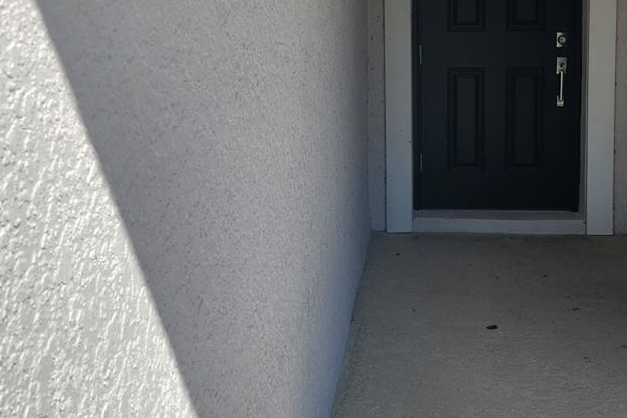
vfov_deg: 28.7
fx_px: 801
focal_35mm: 46
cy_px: 91
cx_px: 421
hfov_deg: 42.1
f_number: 1.8
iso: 12
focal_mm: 6.4
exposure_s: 1/1053
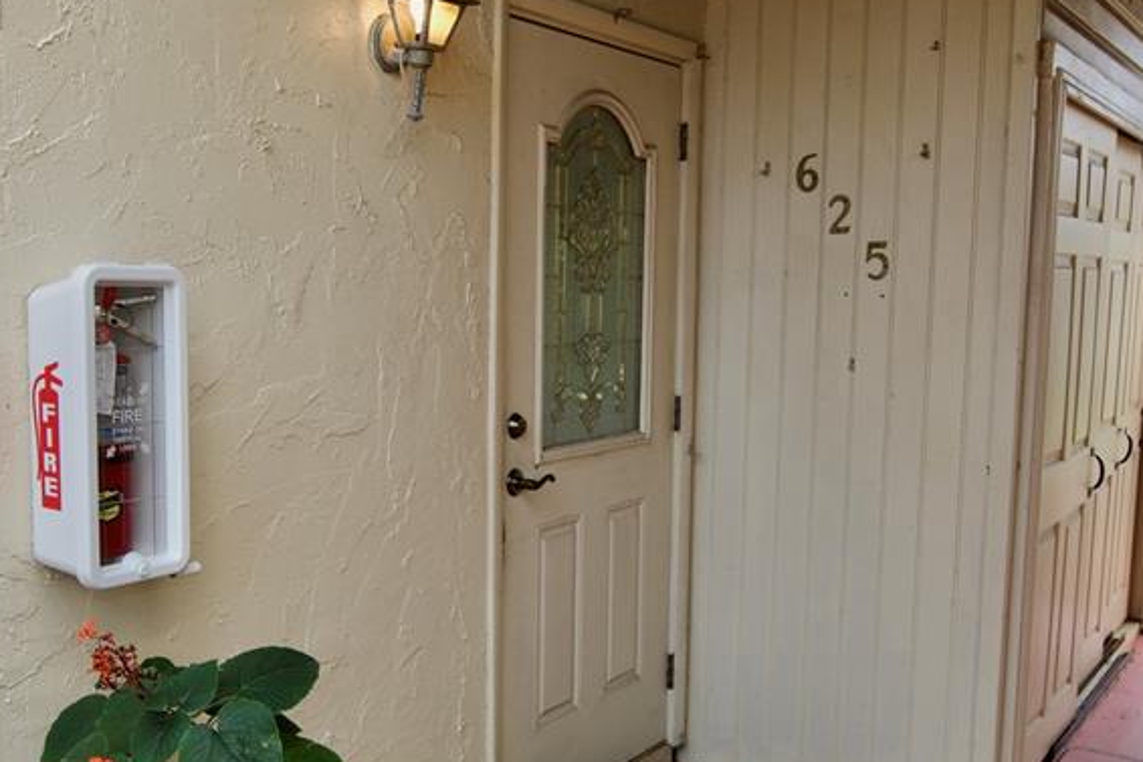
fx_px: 1206
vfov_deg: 35.0
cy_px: 439
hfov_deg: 50.0
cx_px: 400
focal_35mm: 38
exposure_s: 1/160
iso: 100
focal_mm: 14
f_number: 6.3
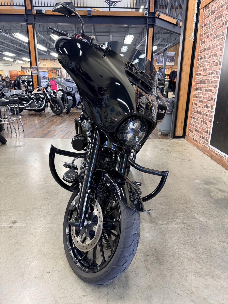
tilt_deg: -17.8
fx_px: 211
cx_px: 114
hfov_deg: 56.8
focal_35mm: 24
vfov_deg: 71.6
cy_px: 152
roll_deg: -1.3
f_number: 1.78
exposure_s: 1/60
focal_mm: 6.76
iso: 250
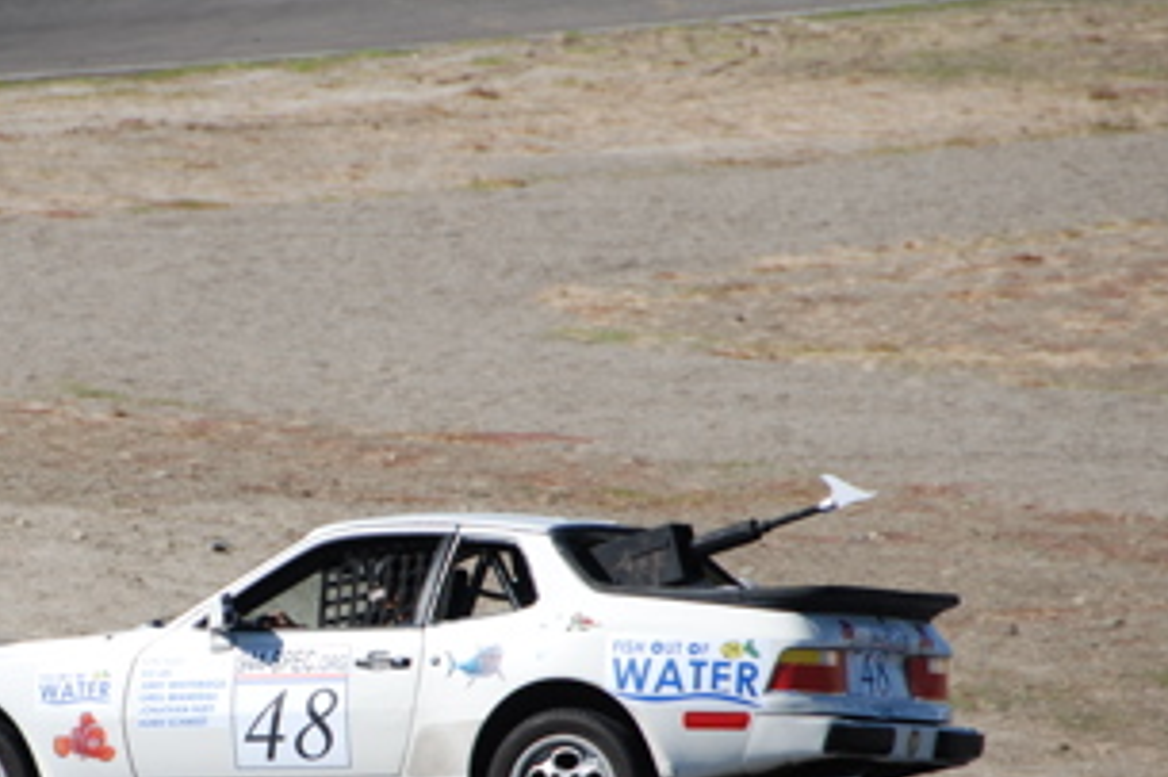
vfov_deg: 2.2
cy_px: 662
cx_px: 258
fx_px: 20428
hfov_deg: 3.3
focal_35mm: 630
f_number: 5.6
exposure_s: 1/1000
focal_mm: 200
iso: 200
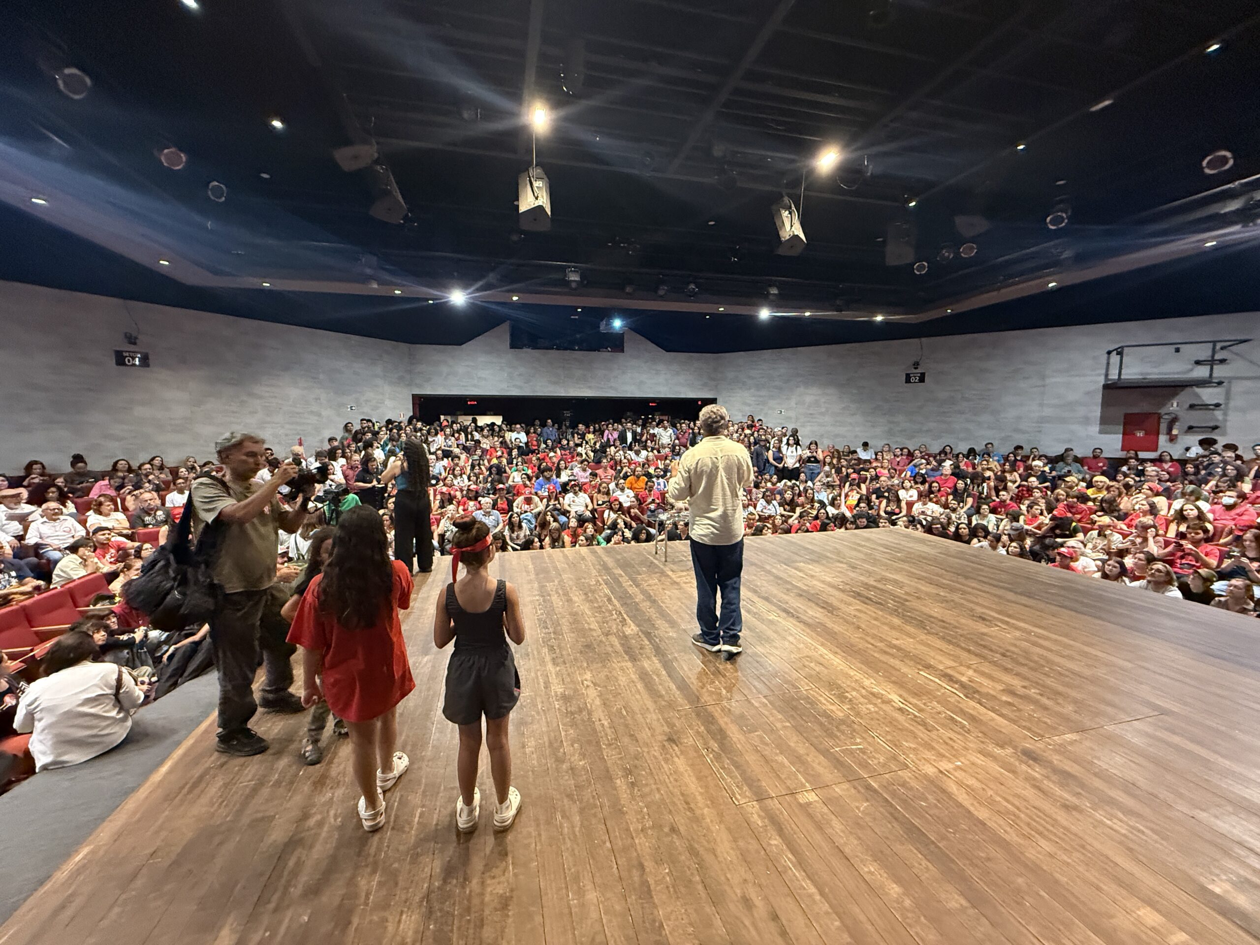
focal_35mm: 14
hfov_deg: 102.1
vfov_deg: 85.7
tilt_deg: -4.3
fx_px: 510
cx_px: 630
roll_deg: -0.1
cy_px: 472
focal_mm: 2.22
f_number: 2.2
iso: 640
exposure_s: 1/60
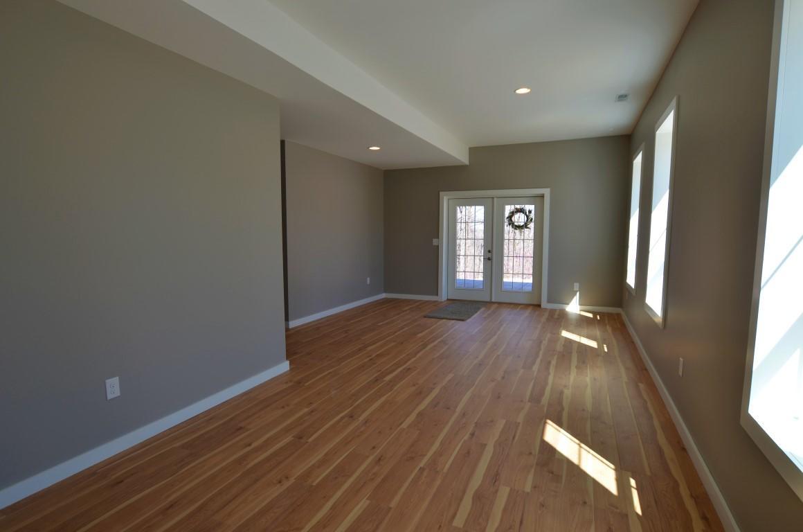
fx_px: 401
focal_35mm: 18
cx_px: 402
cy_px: 266
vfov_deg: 67.1
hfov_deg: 90.1
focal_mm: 12
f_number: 5.6
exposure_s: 1/60
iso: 100
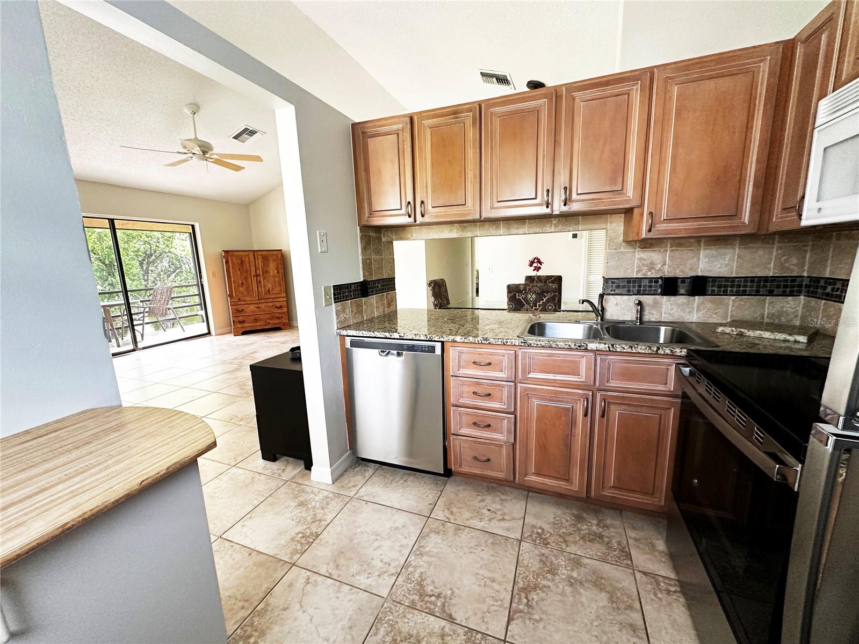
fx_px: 347
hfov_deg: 102.1
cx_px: 430
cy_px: 322
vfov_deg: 85.7
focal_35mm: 14
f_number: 2.2
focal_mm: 2.22
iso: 320
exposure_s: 1/77
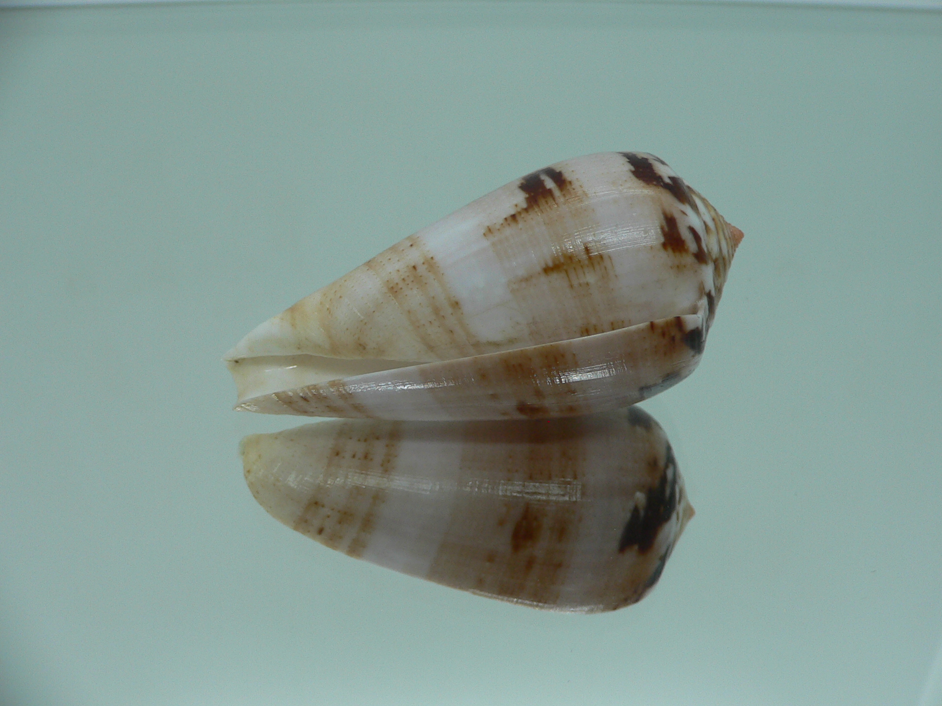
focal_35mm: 37
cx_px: 493
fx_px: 1007
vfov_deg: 38.7
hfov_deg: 50.1
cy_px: 348
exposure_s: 1/60
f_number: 2.8
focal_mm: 4.6
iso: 80
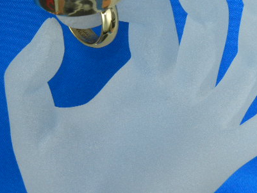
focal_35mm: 123
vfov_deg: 12.0
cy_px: 51
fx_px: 912
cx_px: 146
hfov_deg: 16.0
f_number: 4.3
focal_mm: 13.9
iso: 395
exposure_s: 1/30
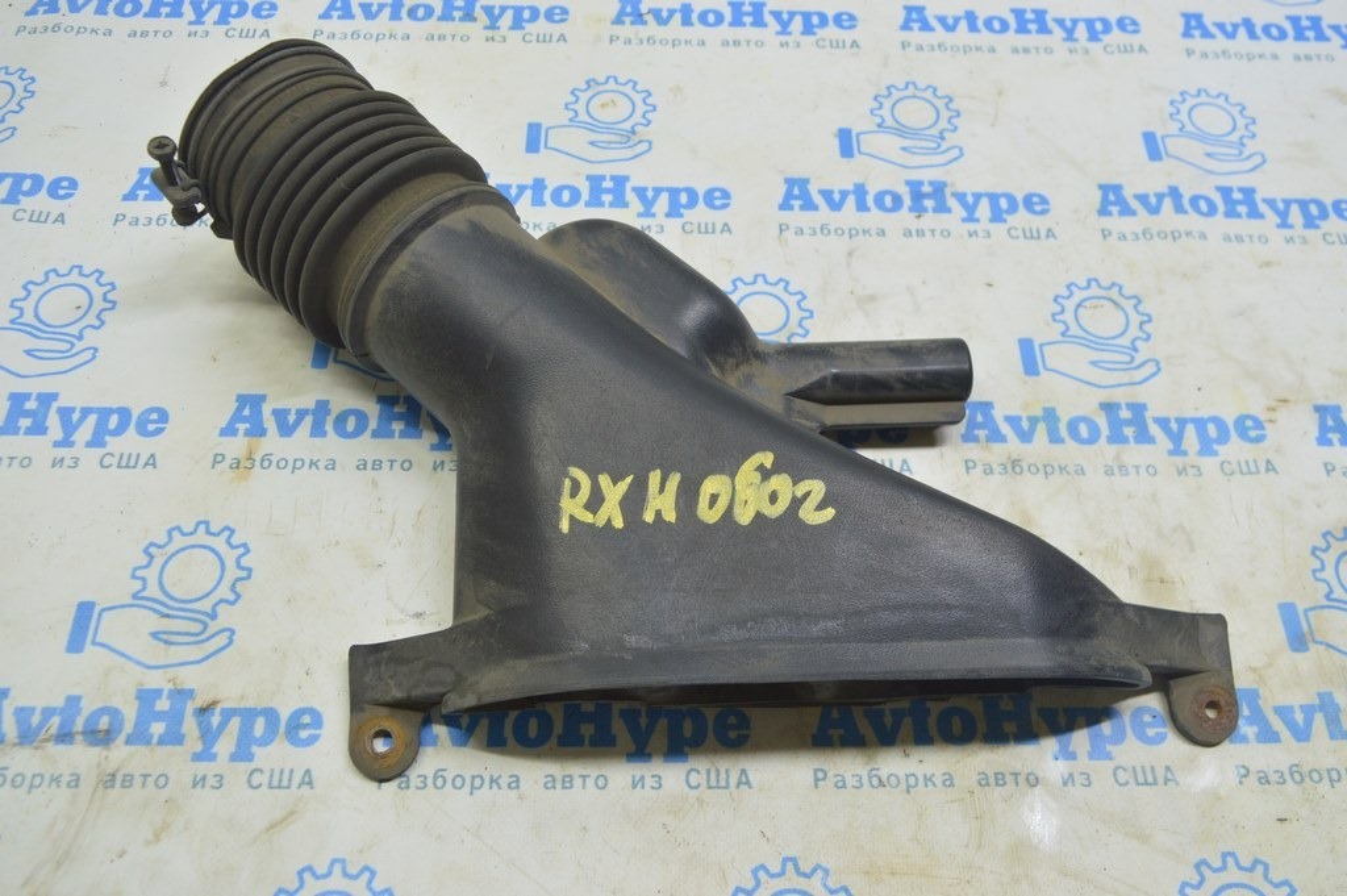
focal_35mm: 32
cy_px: 448
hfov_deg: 59.5
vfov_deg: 41.6
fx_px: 1178
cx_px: 674
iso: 400
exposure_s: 1/20
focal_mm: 21
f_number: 5.6
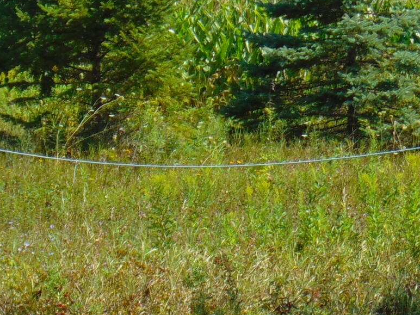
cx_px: 167
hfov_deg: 7.2
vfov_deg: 5.4
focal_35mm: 276
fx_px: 3349
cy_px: 212
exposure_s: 1/500
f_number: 3.7
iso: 80
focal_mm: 12.8
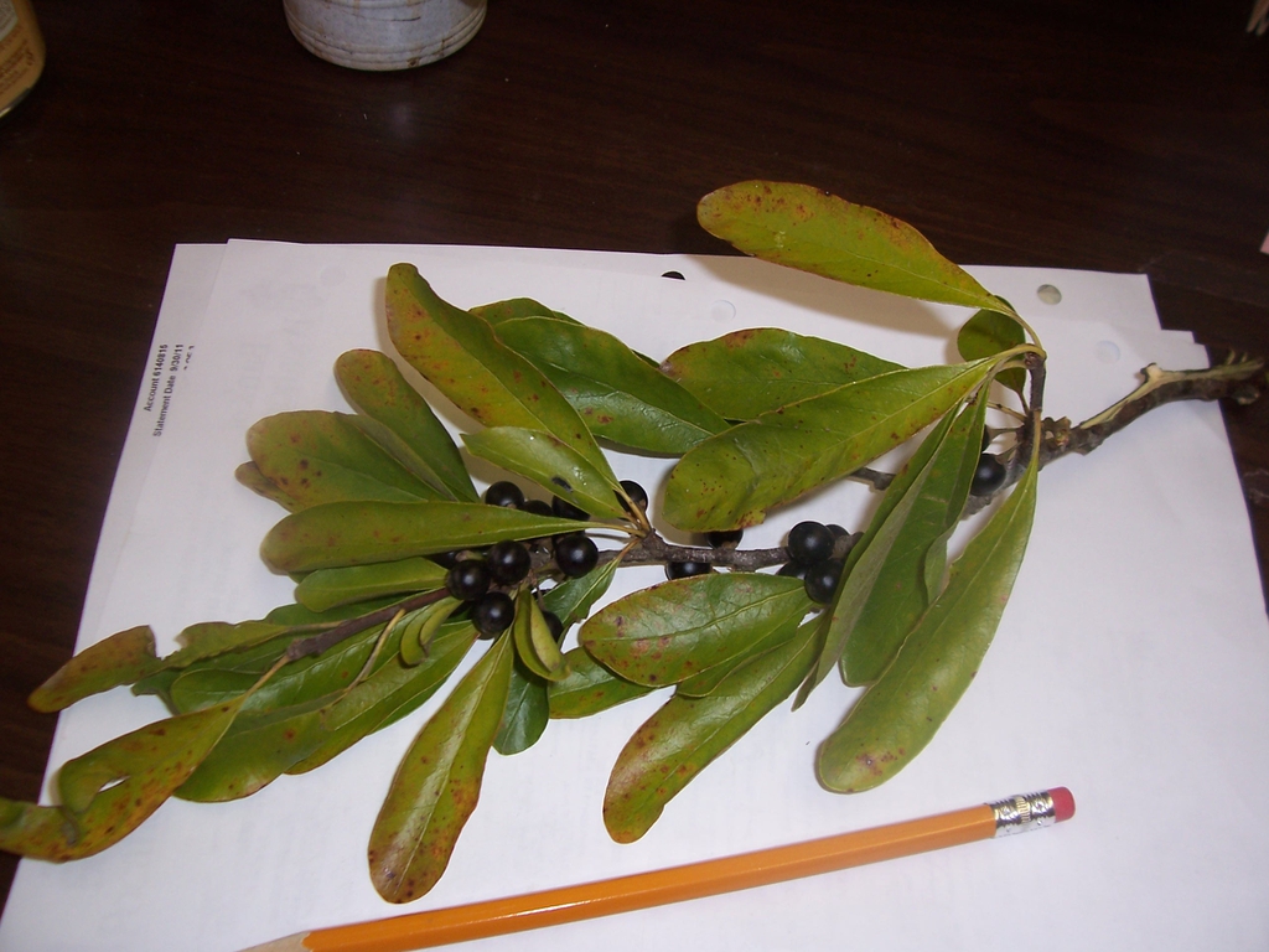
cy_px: 476
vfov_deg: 41.8
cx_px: 634
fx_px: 1246
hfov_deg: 54.0
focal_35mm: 34
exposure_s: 1/60
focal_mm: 5.6
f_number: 2.7
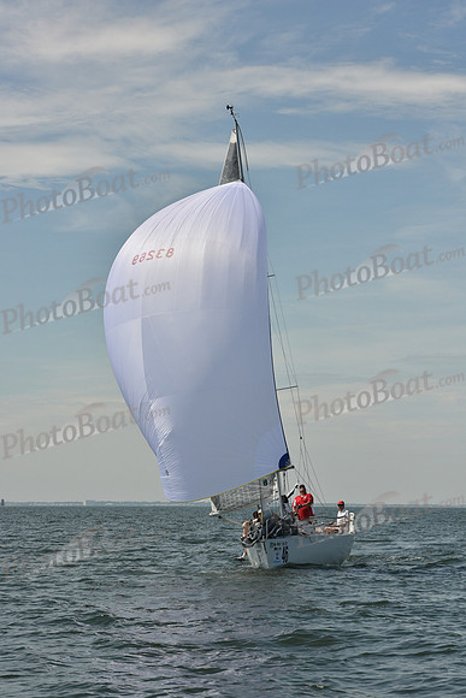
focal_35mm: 95
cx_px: 233
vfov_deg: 21.5
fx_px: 1843
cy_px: 349
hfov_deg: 14.4
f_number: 10
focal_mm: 95
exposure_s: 1/1250
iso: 320
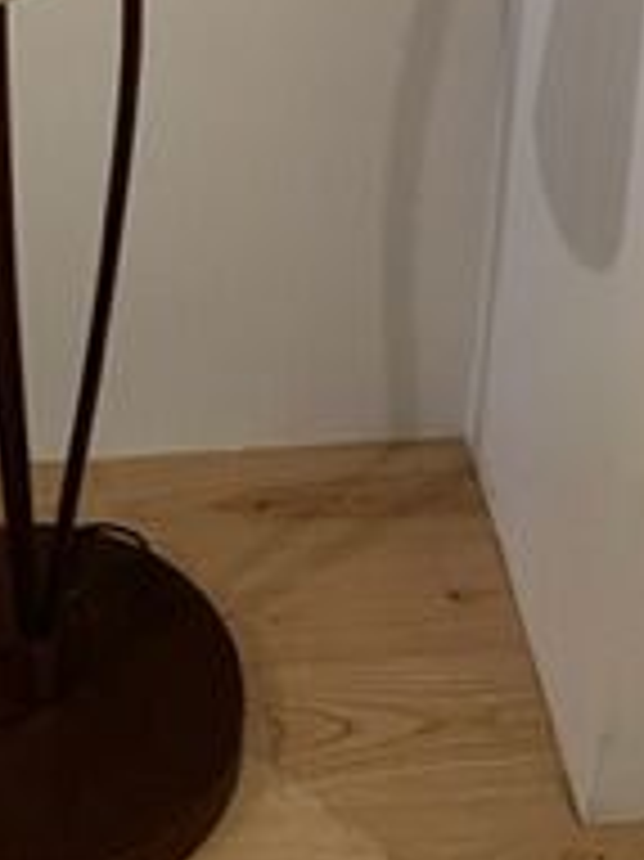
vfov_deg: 19.2
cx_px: 171
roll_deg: -1.2
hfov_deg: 16.9
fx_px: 2160
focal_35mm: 87
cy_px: -491
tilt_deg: -19.3
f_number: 1.6
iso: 320
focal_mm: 4.2
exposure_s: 1/50
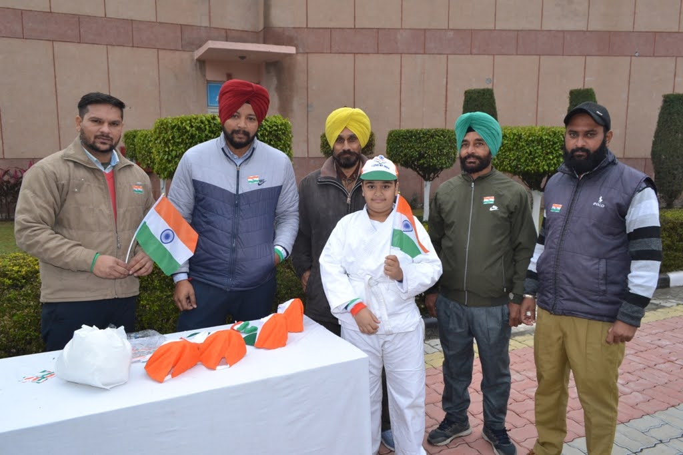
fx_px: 512
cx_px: 342
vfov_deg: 47.9
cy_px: 228
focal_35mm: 27
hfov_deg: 67.4
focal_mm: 18
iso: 800
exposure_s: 1/200
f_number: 8
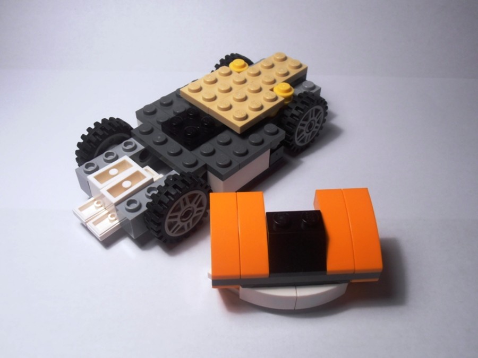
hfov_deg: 50.1
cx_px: 239
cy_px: 179
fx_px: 511
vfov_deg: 38.7
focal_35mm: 37
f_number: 3.9
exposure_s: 1/50
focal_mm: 6.61
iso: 80
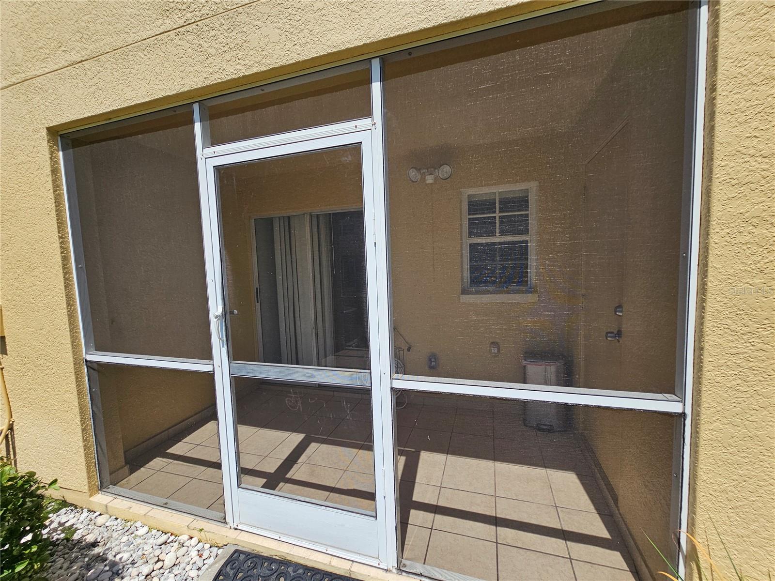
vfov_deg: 89.9
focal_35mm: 13
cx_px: 388
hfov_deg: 106.2
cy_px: 290
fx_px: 291
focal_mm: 2.2
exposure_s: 1/2378
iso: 50
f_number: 2.2
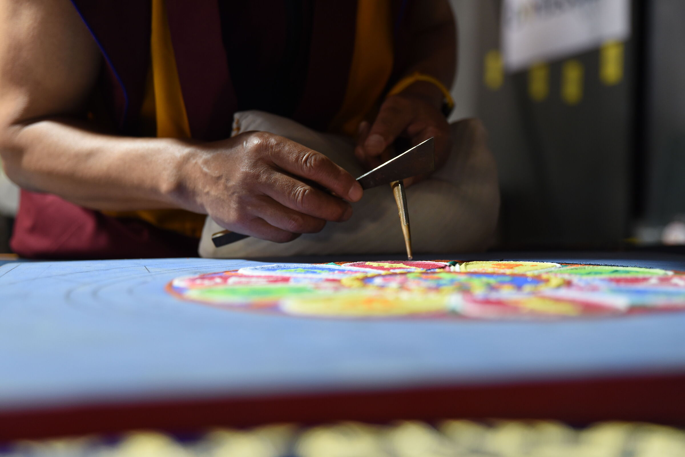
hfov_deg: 35.6
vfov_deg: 24.2
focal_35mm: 56
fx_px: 1066
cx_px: 342
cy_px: 228
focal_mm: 56
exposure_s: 1/125
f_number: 2.8
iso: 1000
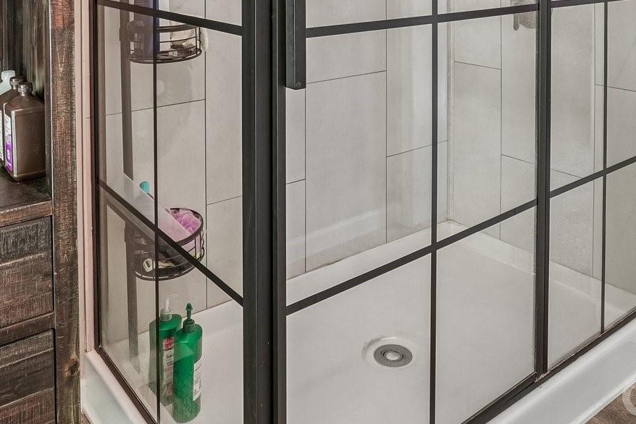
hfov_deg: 54.4
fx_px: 618
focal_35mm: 35
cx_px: 317
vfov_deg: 33.1
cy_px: -43
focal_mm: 10
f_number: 8
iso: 400
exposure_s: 1/6
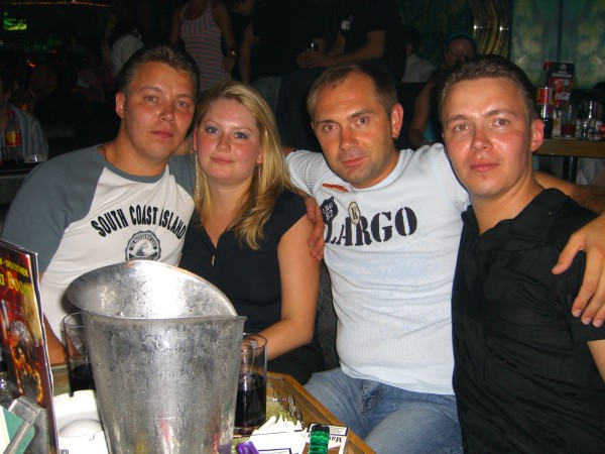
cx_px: 302
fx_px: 664
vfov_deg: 37.7
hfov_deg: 49.0
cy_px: 227
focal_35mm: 38
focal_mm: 7.9
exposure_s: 1/60
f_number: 2.8
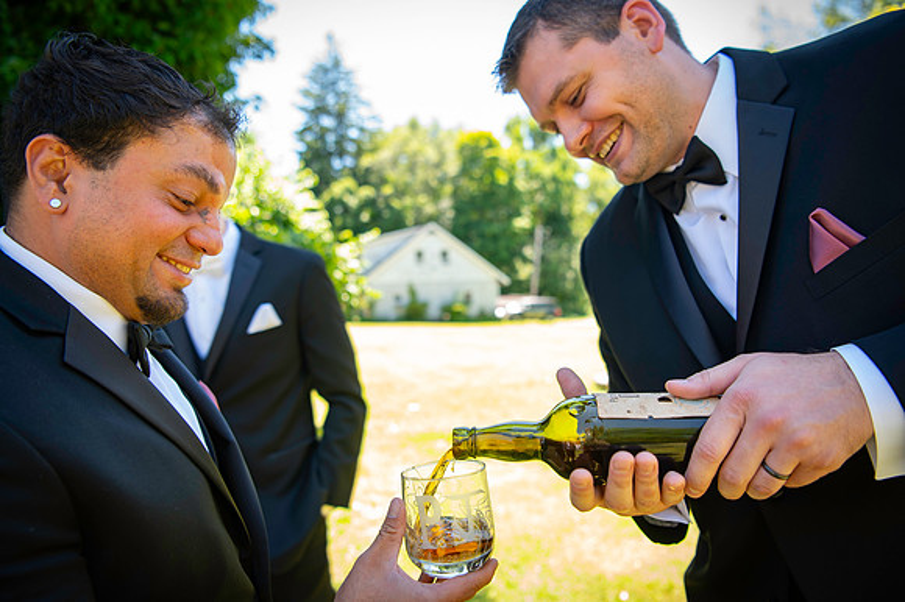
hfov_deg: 69.4
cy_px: 301
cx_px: 452
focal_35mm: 26
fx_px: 653
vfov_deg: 49.5
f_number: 2.8
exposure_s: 1/125
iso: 100
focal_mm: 26
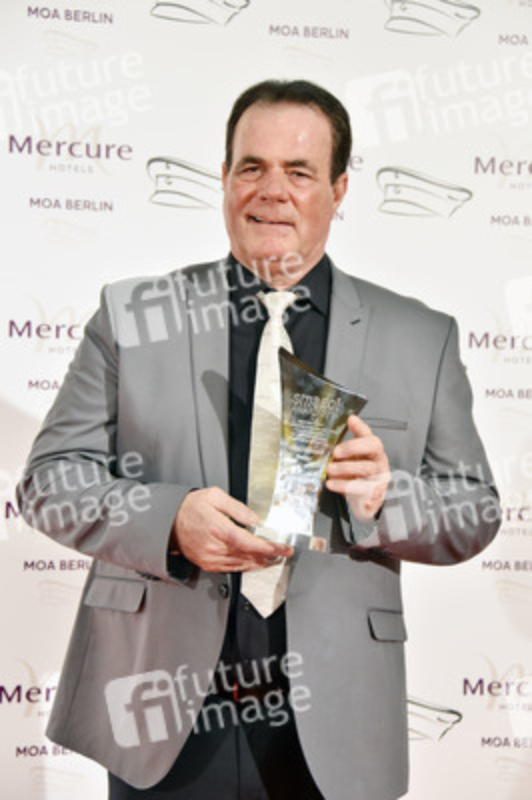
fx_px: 2043
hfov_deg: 14.8
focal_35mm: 92
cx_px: 266
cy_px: 400
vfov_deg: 22.2
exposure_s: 1/125
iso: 1600
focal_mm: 92
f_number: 5.6
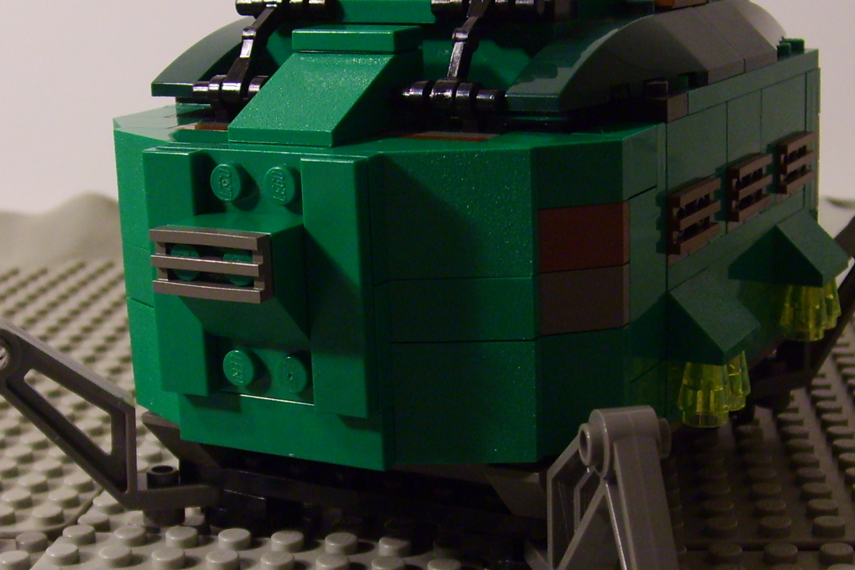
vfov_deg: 20.6
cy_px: 365
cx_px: 434
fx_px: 1567
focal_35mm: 66
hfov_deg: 30.5
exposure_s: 1/20
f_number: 2.8
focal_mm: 5.8
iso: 140
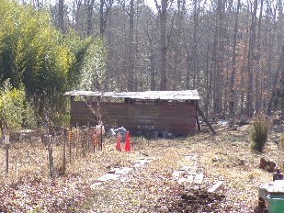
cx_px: 81
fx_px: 714
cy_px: 124
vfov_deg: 17.0
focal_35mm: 87
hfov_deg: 22.3
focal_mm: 7.6
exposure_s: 1/200
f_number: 3.4
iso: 80
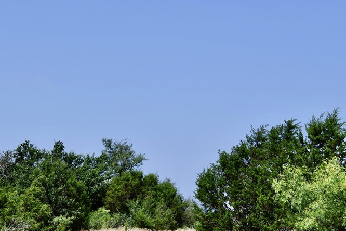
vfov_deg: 14.6
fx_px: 894
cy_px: 177
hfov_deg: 21.9
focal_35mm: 93
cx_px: 155
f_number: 9
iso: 100
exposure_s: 1/320
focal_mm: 38
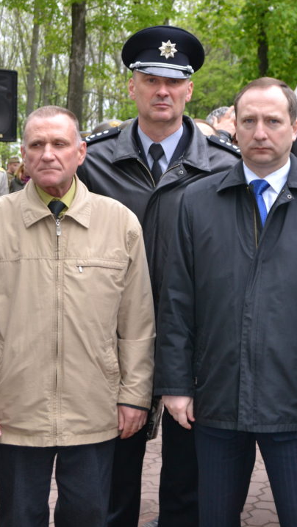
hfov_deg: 19.0
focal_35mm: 63
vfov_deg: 33.3
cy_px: 234
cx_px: 226
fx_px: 882
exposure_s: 1/125
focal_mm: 24
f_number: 4
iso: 180
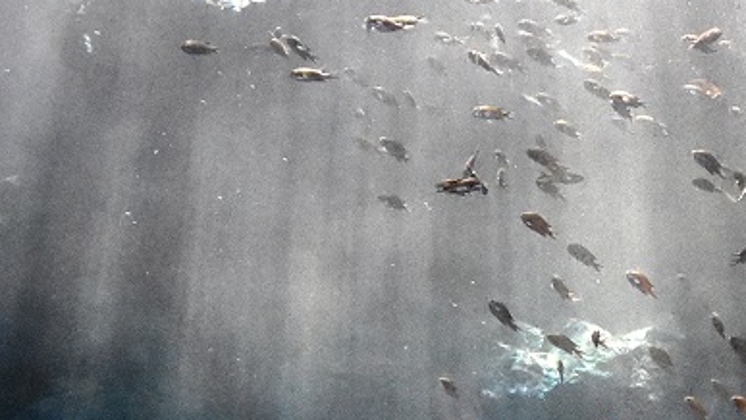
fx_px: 1445
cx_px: 544
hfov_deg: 28.6
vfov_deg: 15.9
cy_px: 511
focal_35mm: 73
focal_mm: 10
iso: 3200
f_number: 5.6
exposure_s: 1/50
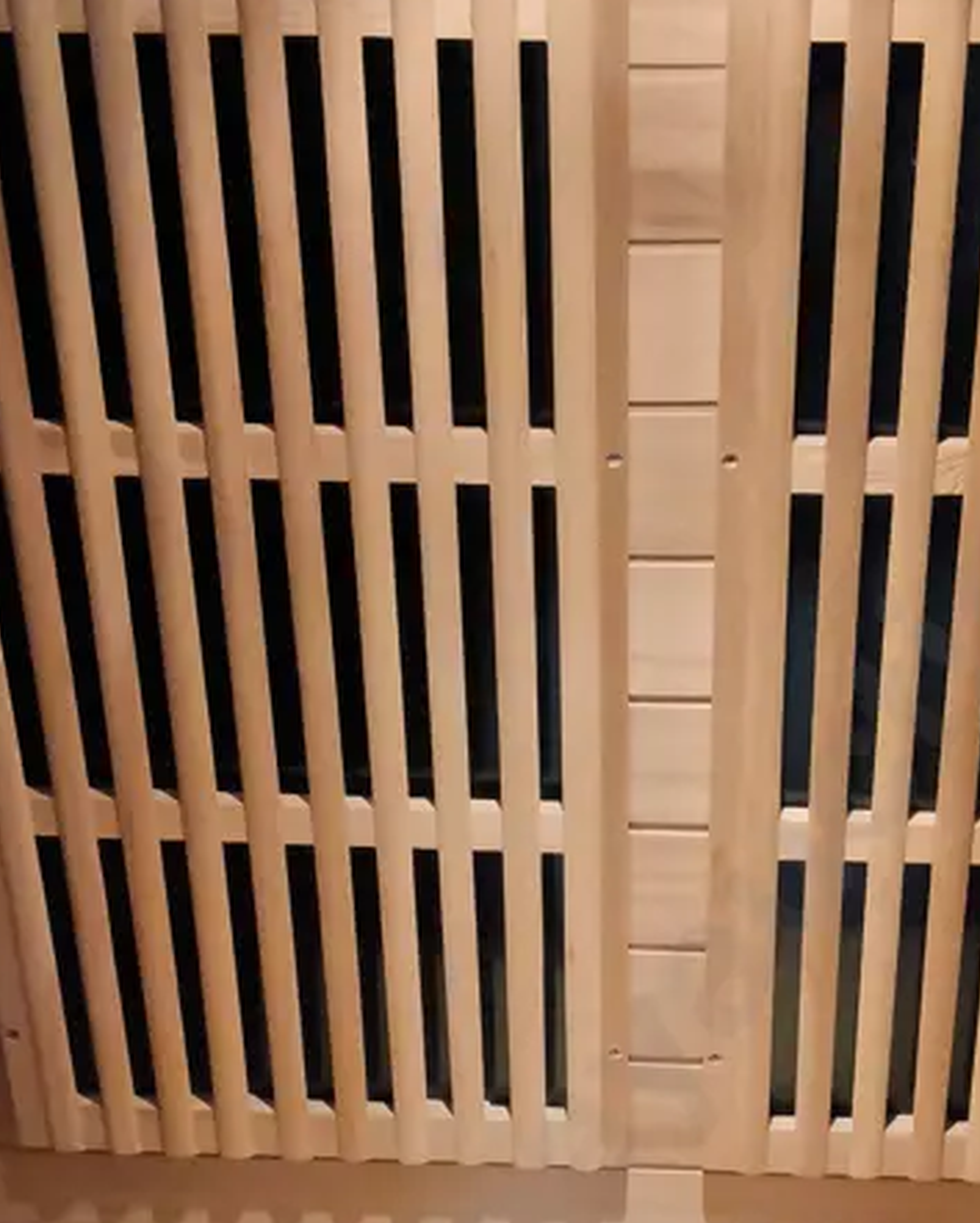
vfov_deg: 29.9
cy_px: 1043
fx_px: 2210
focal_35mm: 61
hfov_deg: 24.9
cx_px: 664
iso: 500
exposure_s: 1/40
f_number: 2
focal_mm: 2.87
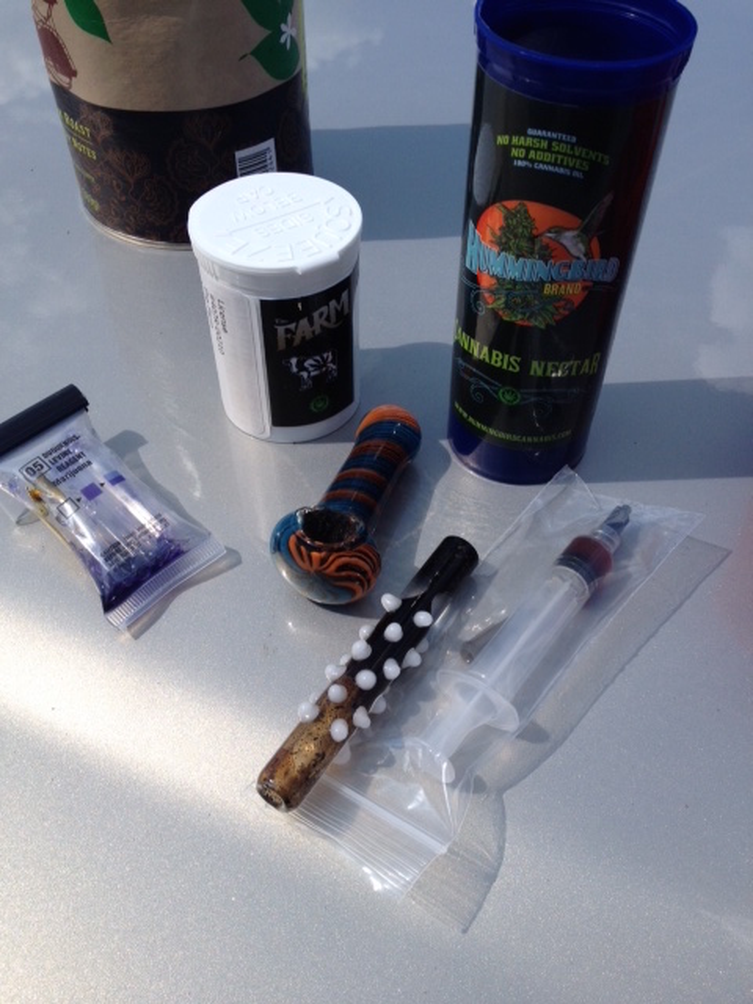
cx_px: 376
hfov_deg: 40.7
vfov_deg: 52.6
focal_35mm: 35
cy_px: 502
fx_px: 1015
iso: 50
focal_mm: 4.28
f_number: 2.4
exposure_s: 1/1905
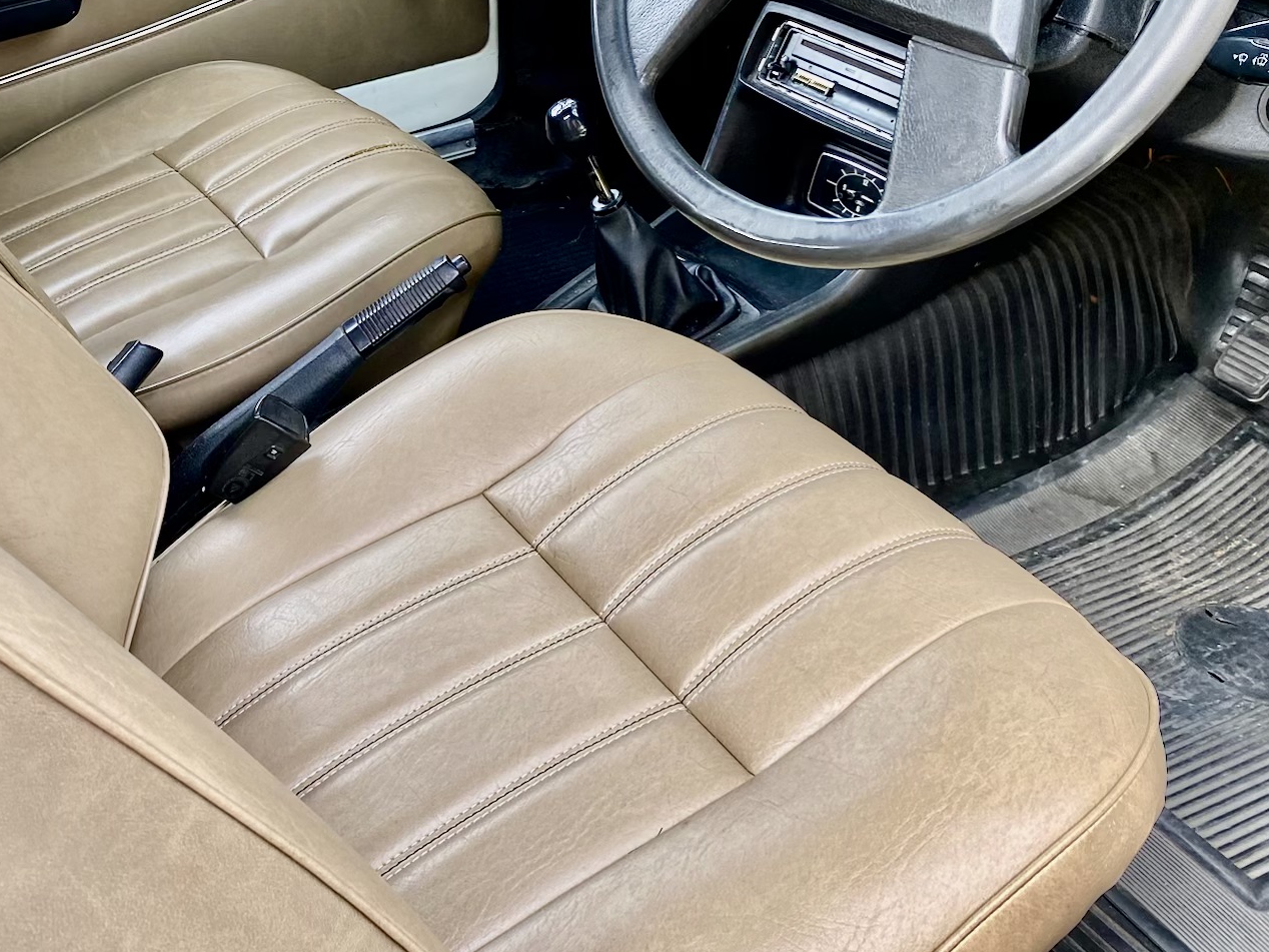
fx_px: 1540
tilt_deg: -31.1
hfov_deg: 43.5
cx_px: 338
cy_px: 197
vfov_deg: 33.4
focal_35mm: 42
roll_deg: +4.7
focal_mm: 4.25
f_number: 1.8
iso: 40
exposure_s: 1/121
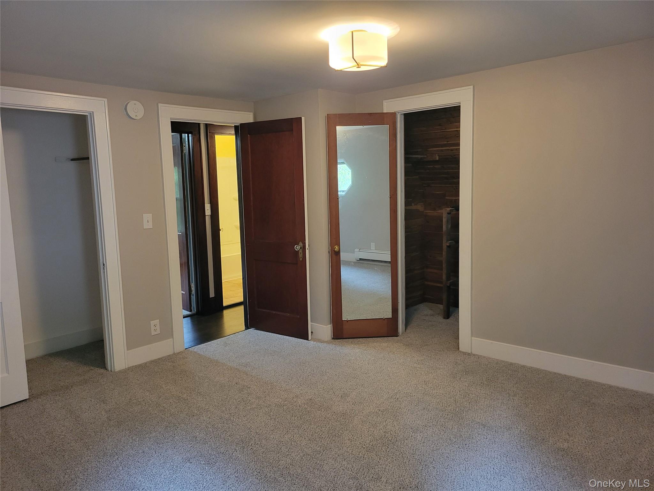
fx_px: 491
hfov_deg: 67.3
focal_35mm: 26
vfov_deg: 53.1
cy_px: 246
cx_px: 327
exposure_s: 1/40
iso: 320
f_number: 1.8
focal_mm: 5.4
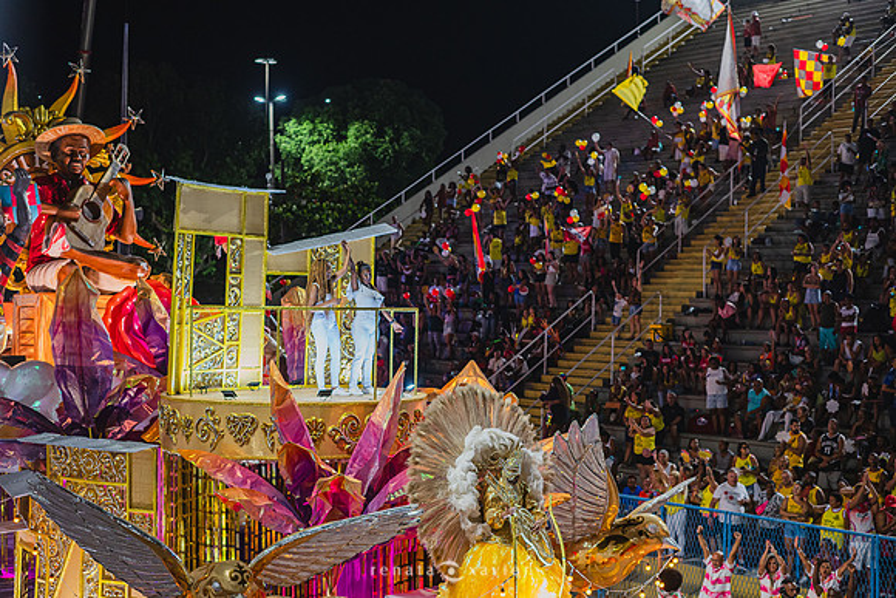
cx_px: 448
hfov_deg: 39.6
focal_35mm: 50
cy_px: 299
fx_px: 1245
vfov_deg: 27.0
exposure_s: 1/320
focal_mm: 50
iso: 1000
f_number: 2.8
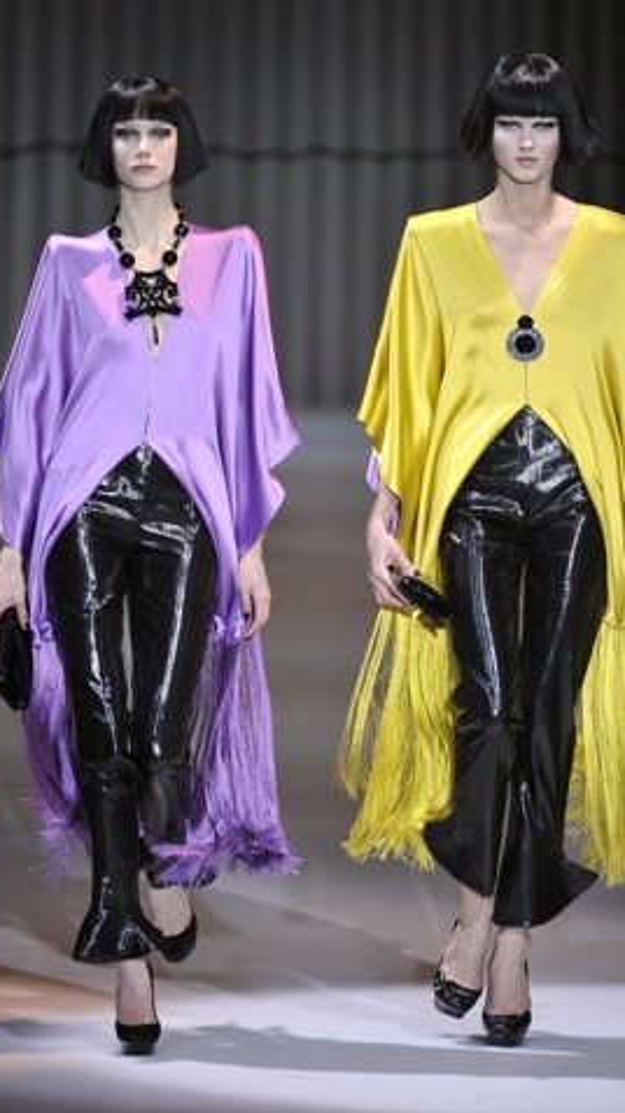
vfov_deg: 7.1
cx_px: 345
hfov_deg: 4.0
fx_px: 9023
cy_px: 558
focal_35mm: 306
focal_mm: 290
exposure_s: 1/640
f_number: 4
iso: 640
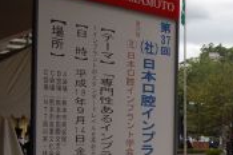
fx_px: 575
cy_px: 144
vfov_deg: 15.1
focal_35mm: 89
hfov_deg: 21.9
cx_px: 241
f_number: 9
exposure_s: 1/320
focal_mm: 26
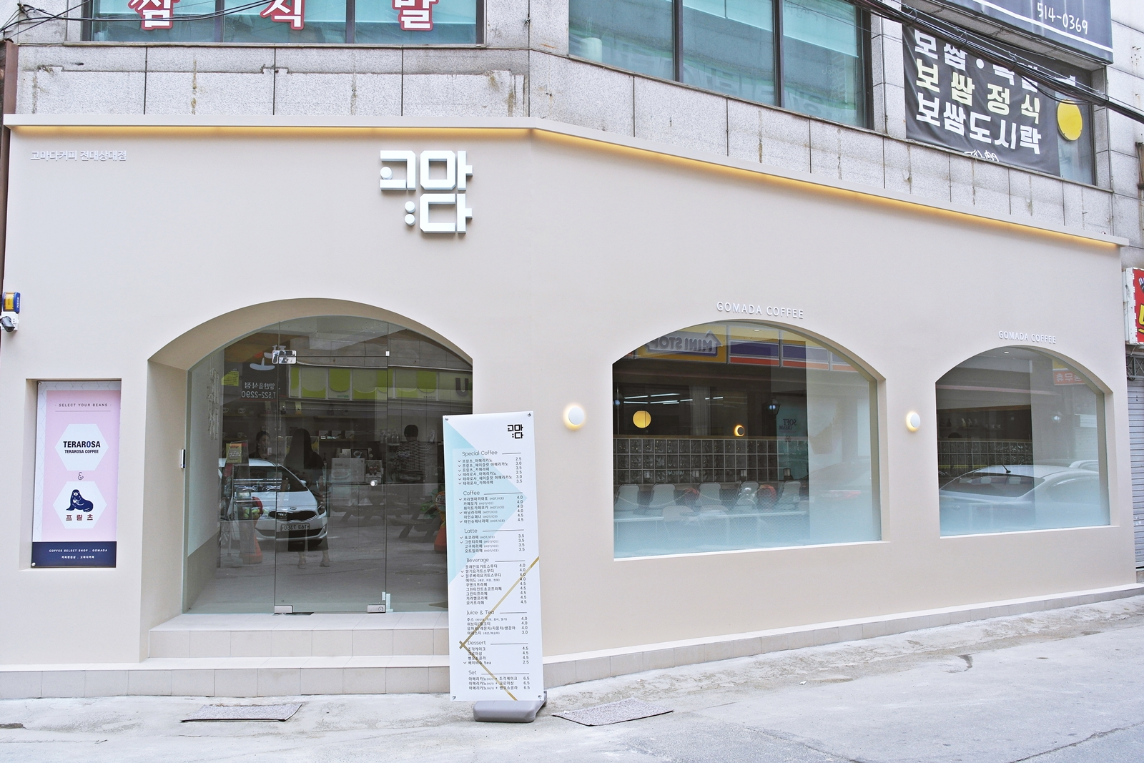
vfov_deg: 40.0
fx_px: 1049
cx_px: 572
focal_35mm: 33
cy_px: 382
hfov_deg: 57.2
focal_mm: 22
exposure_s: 1/160
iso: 100
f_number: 5.6
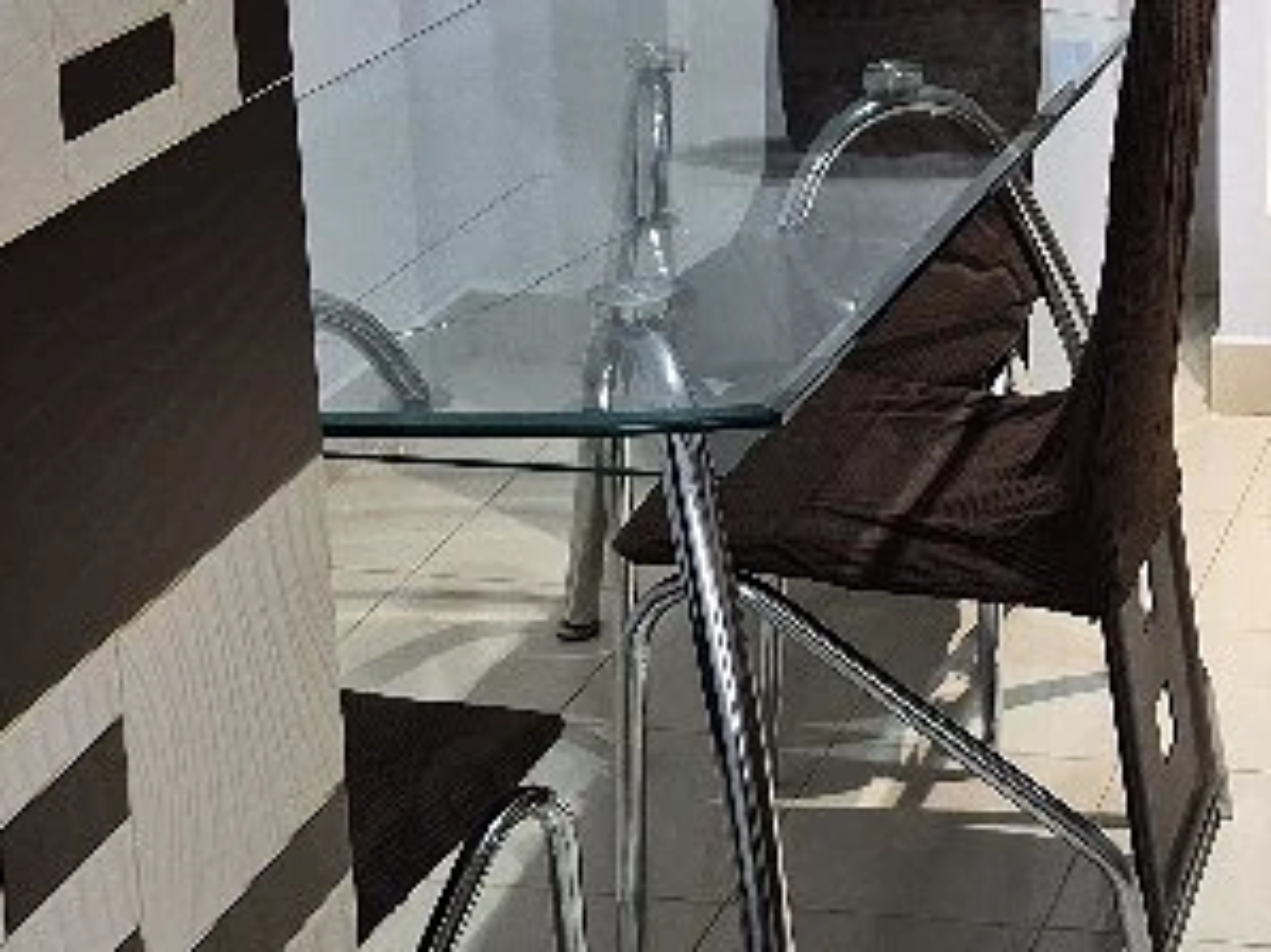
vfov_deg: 18.6
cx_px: 1458
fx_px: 2826
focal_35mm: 77
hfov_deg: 23.5
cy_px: -4
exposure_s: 1/100
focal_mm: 5.4
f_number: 1.8
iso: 400
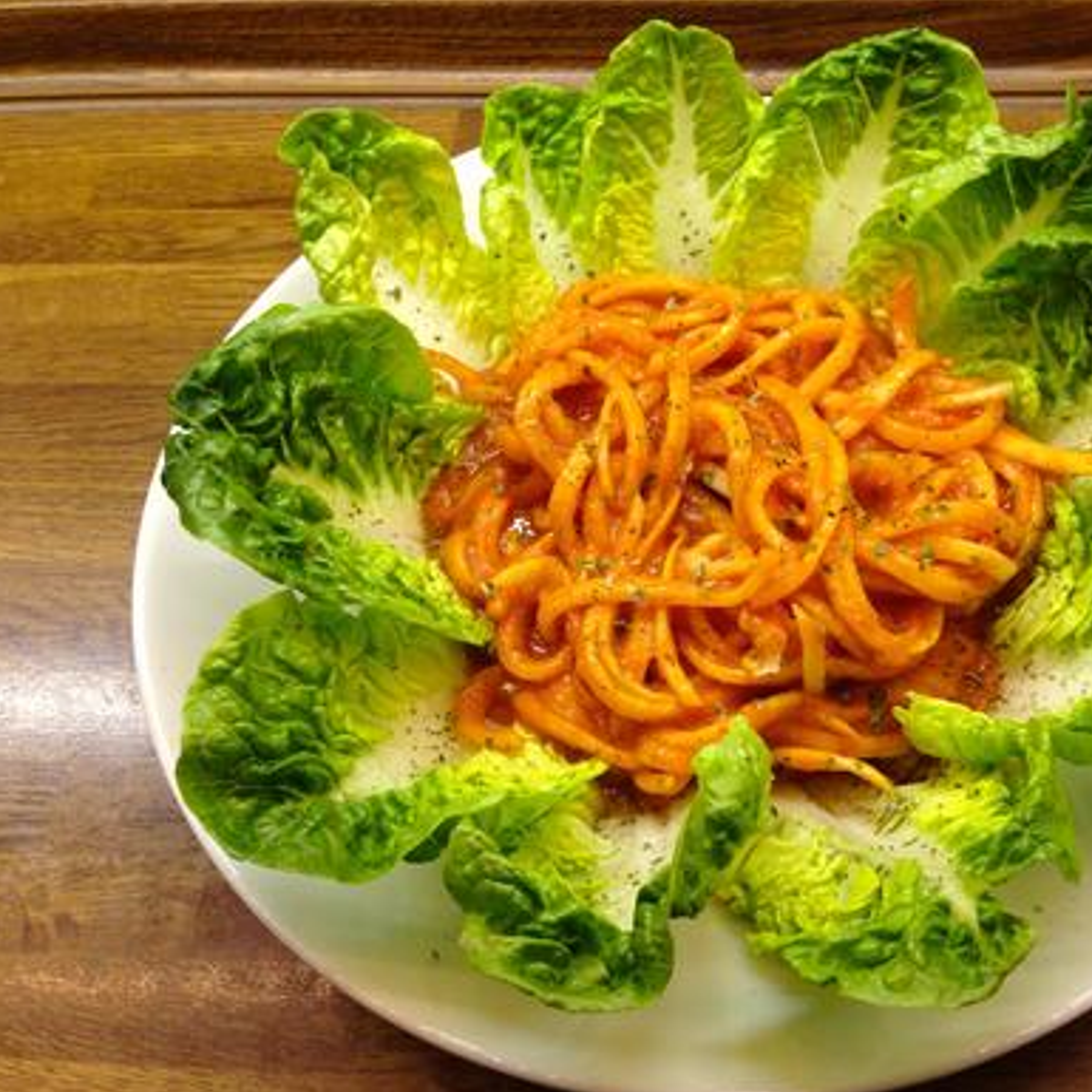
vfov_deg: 41.9
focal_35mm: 40
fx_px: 1428
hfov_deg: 41.3
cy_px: 547
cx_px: 735
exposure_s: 1/24
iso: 50
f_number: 2.4
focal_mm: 4.12
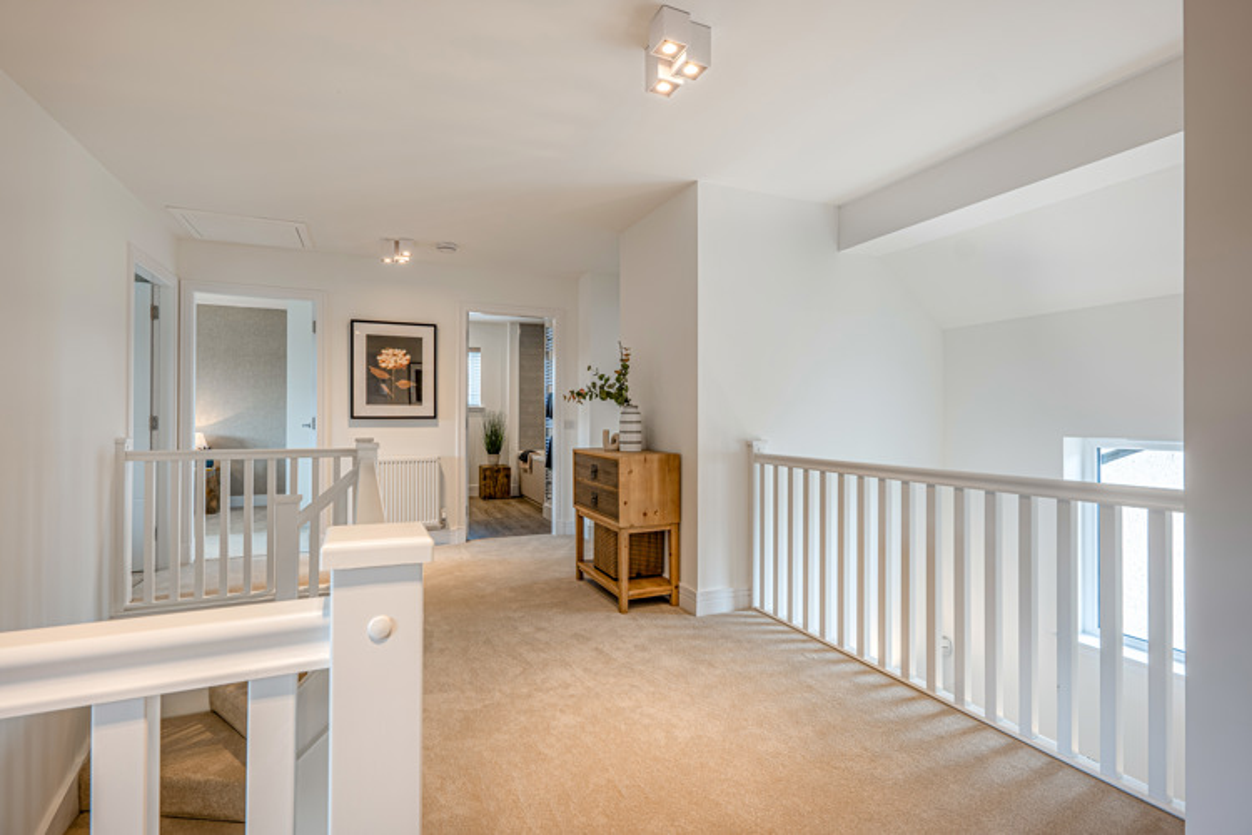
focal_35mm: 16
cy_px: 418
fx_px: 556
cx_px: 626
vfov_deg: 73.7
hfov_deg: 96.7
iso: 100
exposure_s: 1/40
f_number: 8
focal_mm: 16
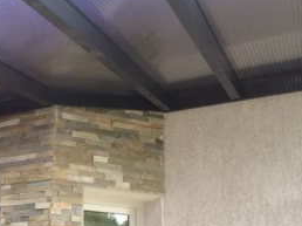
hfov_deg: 34.2
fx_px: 471
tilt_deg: +12.5
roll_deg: -2.7
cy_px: 179
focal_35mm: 54
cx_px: 48
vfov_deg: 26.5
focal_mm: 4.15
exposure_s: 1/30
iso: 40
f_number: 2.2
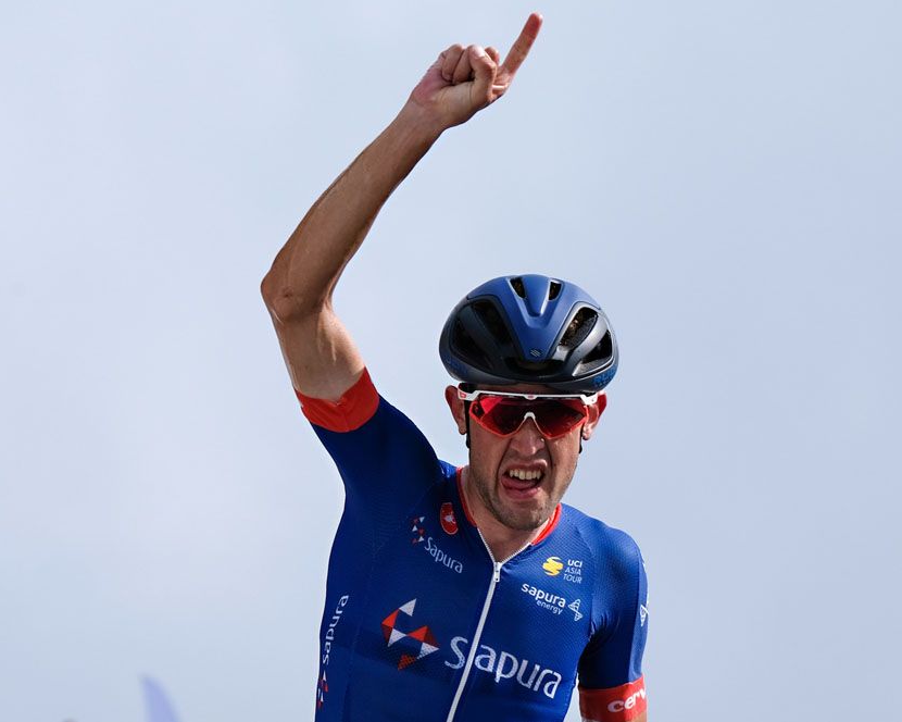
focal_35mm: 225
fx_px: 6007
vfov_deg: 6.9
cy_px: 362
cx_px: 367
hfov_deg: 8.6
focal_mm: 132.9
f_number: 4.7
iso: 100
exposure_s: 1/1000
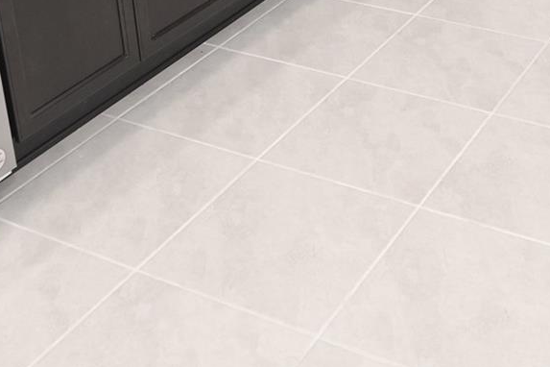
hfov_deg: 29.5
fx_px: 1024
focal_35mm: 67
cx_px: 433
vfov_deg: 18.9
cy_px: -108
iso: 720
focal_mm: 24
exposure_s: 1/60
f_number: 4
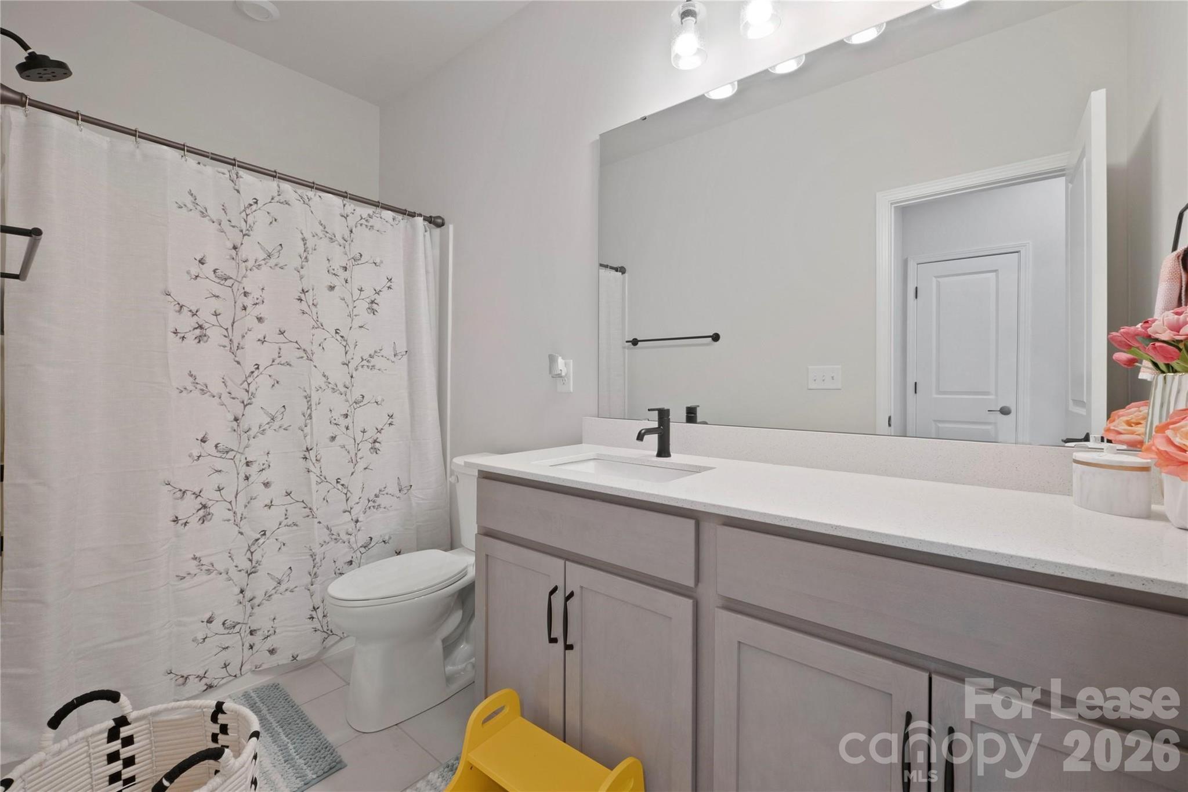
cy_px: 396
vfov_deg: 77.3
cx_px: 594
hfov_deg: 100.4
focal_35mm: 15
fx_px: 495
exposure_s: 1/1.25
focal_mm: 10
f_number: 8
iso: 400
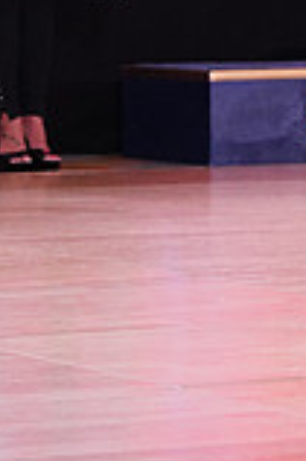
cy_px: -123
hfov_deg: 3.5
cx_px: 555
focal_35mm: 386
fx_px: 4932
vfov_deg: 5.3
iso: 2500
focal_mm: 105
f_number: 5
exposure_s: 1/200
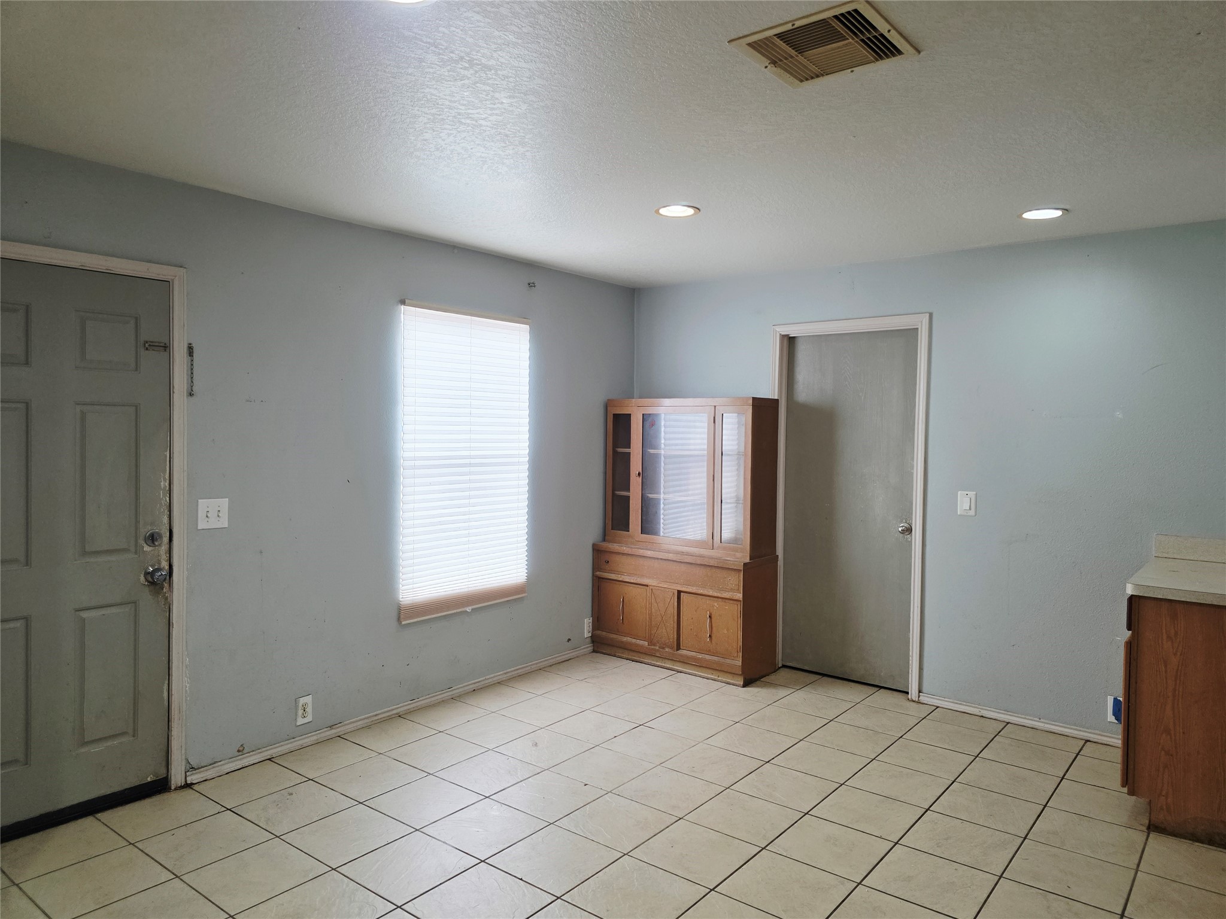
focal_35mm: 23
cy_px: 460
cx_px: 613
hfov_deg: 73.9
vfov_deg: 58.9
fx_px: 815
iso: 200
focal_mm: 6.3
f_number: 1.7
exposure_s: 1/120
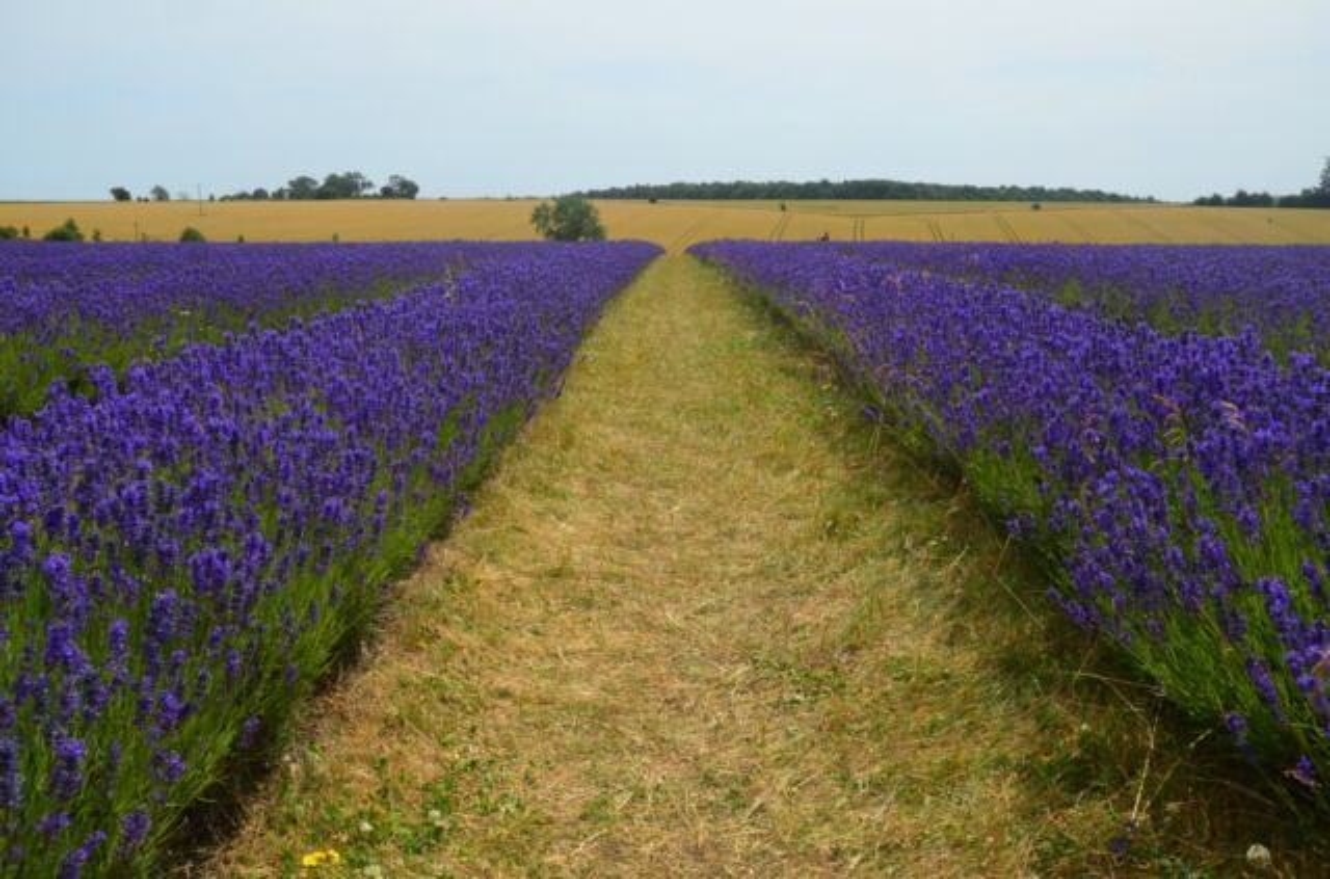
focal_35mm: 33
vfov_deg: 39.7
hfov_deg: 57.4
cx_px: 665
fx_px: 1216
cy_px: 440
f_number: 16
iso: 1250
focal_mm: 22
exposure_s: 1/1000
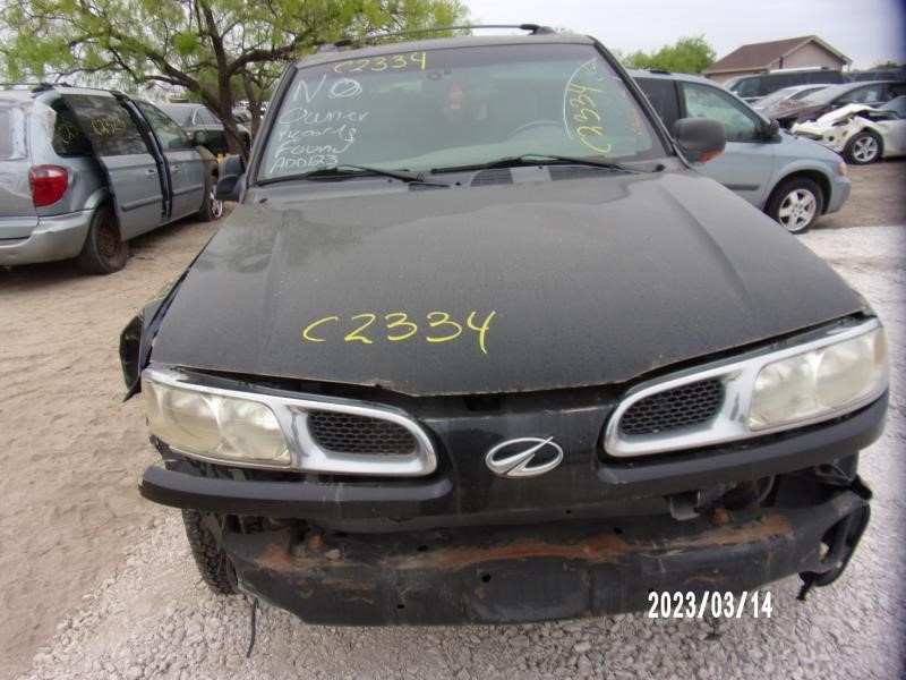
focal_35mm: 24
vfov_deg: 56.8
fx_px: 628
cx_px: 453
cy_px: 340
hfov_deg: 71.6
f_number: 3.3
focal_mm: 4.3
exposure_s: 1/45
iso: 80
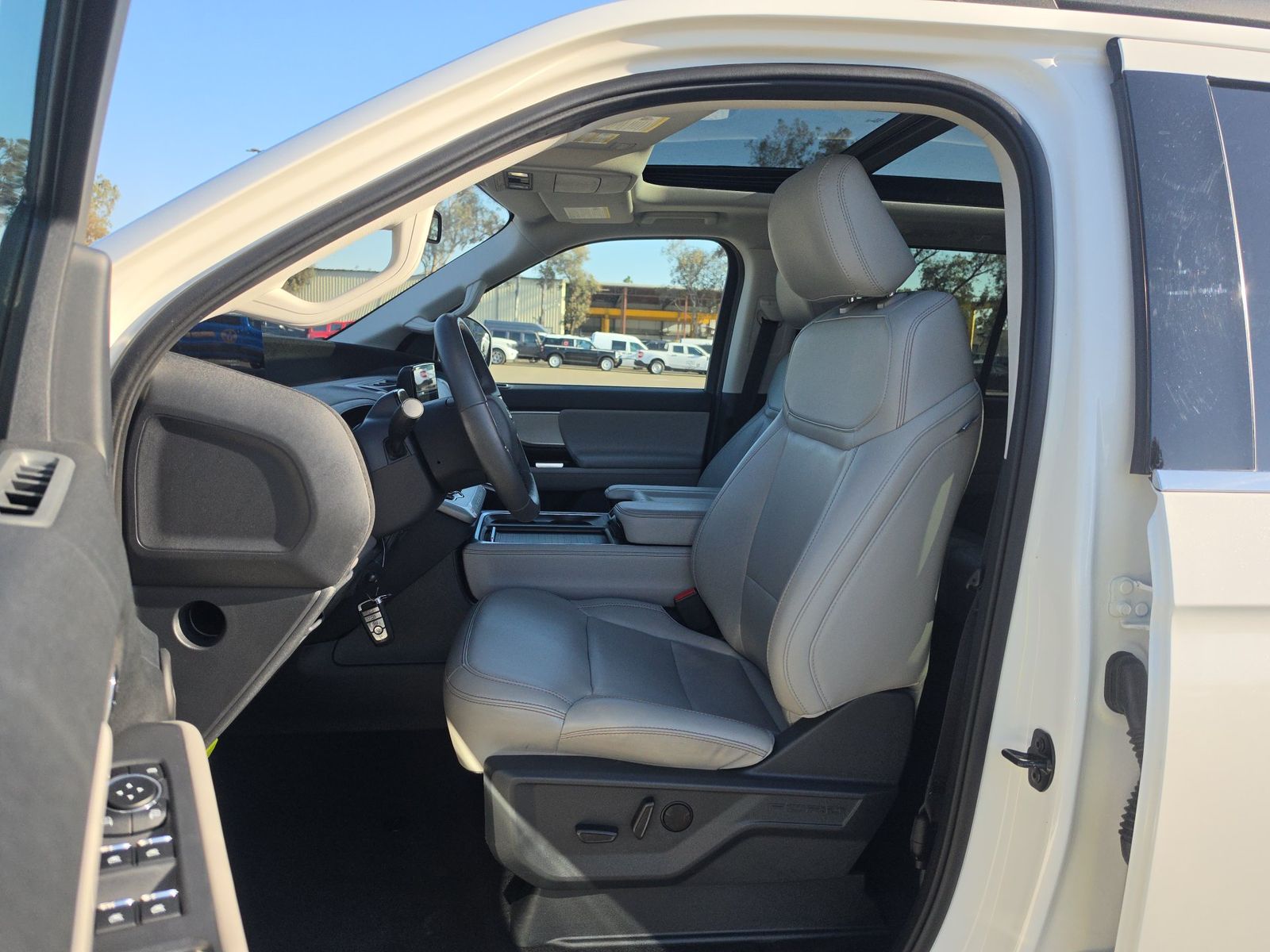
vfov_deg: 58.9
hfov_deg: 73.9
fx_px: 844
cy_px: 476
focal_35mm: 23
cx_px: 635
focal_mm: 6.5
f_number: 1.4
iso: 63
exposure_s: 1/2913
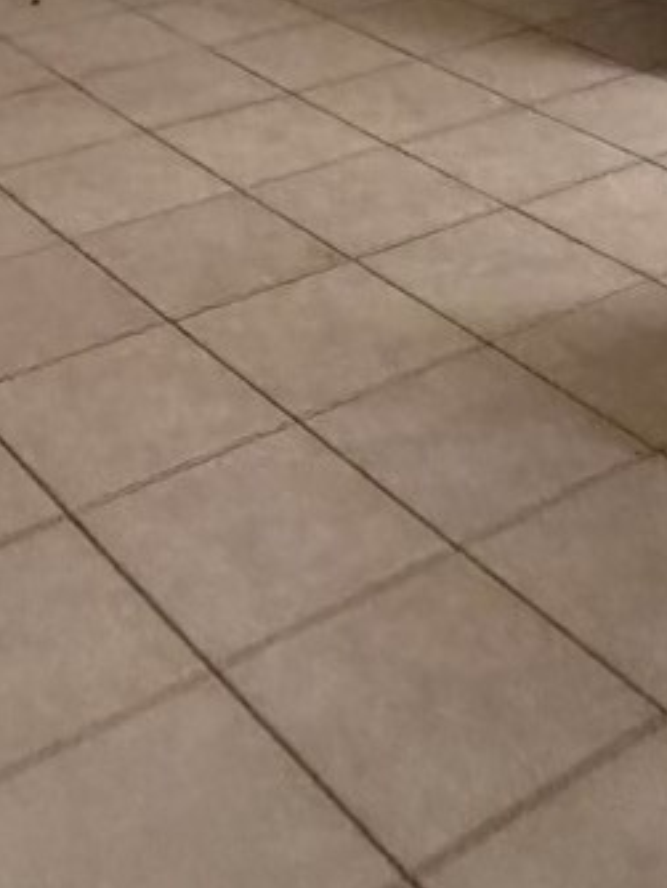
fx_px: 1719
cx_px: 359
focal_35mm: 67
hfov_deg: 22.0
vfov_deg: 22.8
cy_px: -487
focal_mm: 2.22
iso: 400
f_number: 2.2
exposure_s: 1/60
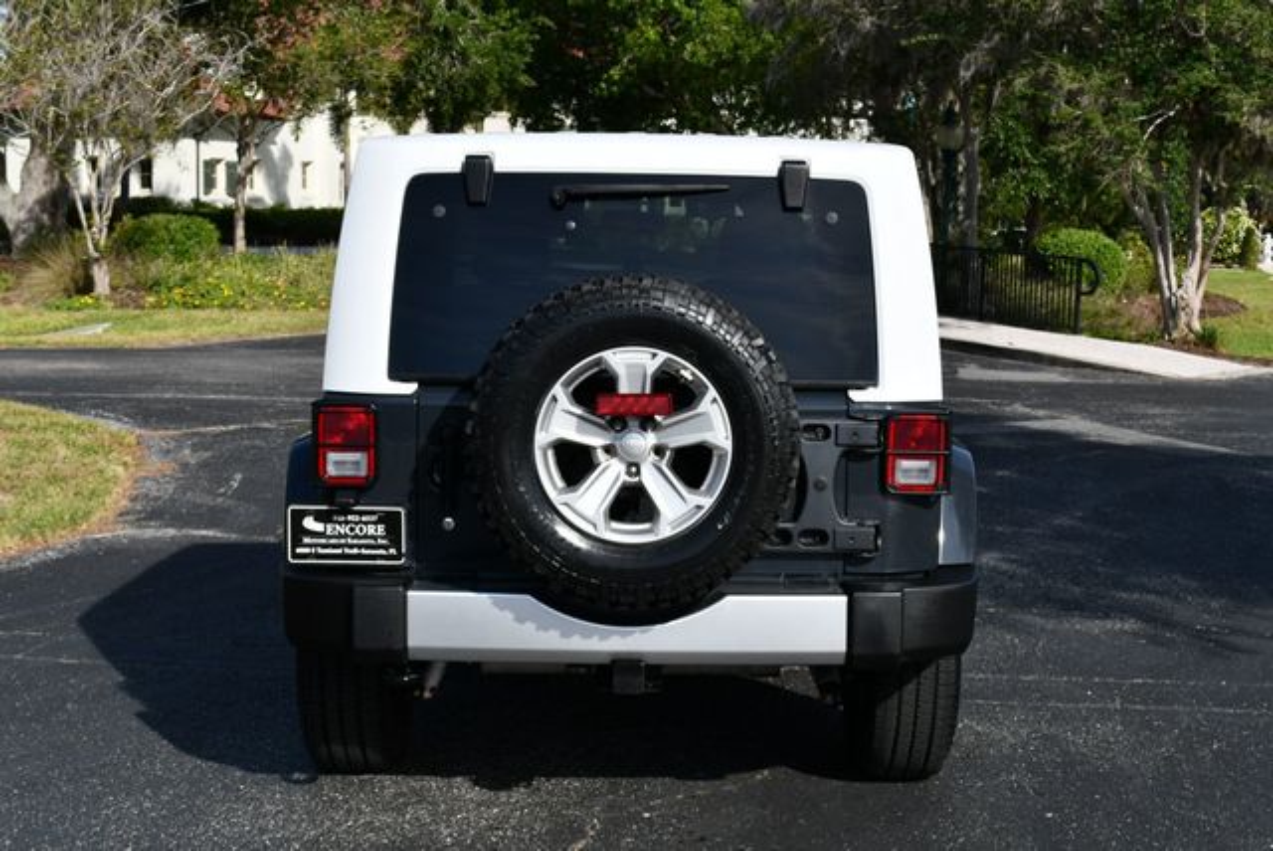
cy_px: 426
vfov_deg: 26.0
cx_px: 636
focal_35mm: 52
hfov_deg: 38.2
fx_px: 1840
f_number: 8
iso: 100
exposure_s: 1/250
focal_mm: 26
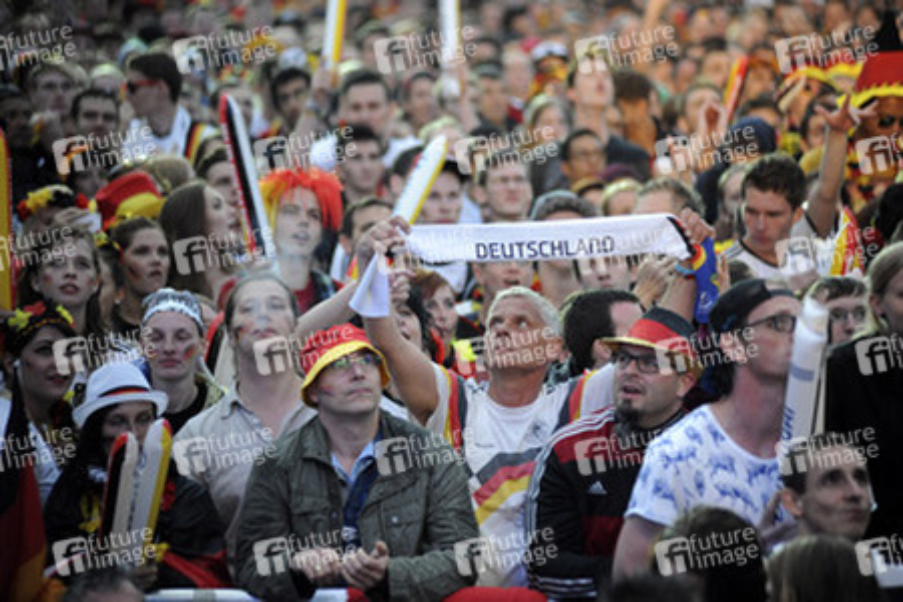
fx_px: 4640
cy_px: 301
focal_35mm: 185
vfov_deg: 7.4
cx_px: 452
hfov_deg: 11.1
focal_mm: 185
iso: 1000
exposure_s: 1/160
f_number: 2.8
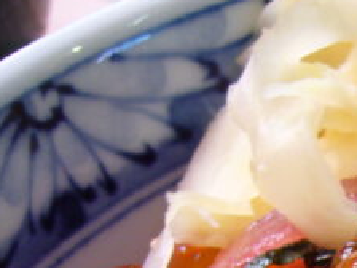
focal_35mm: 120
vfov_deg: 11.7
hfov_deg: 14.9
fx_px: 1238
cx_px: 582
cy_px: 436
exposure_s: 1/15
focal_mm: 5.8
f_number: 2.8
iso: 160
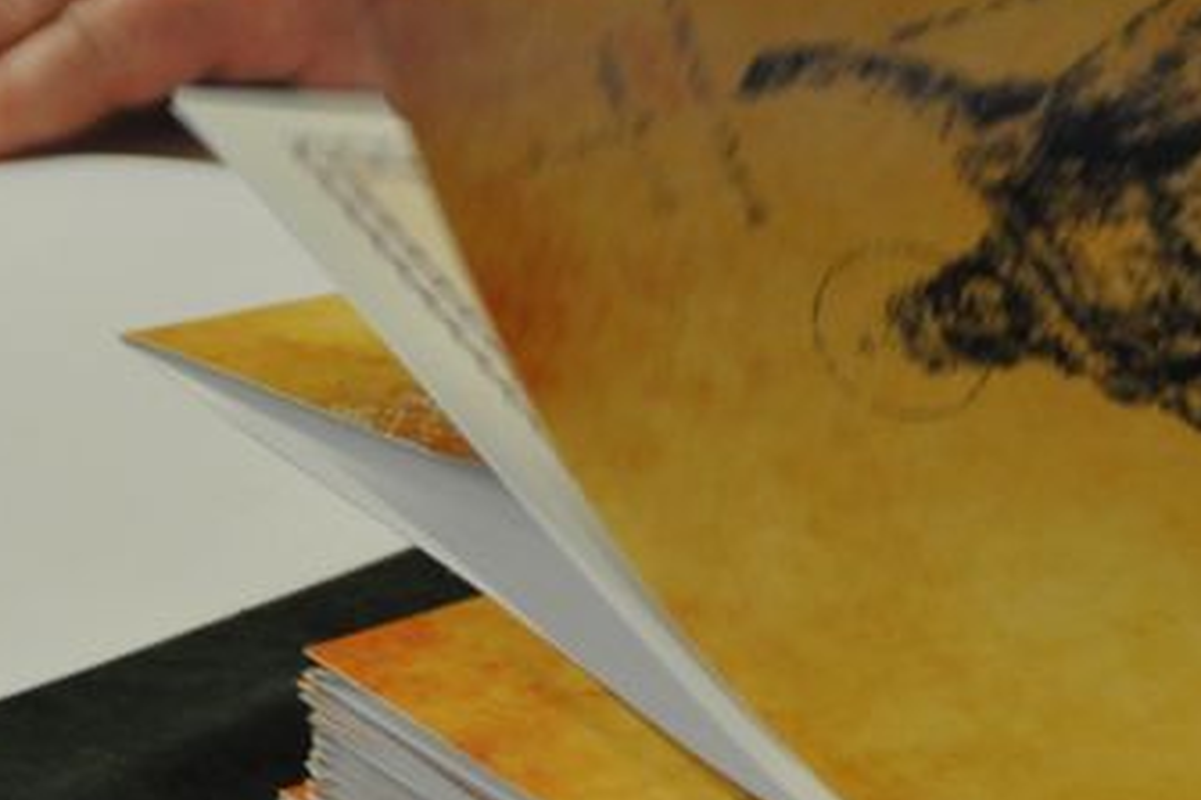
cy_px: 334
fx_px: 13437
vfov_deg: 3.4
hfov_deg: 5.1
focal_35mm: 403
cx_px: 592
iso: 1600
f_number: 5.6
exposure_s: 1/80
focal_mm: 100
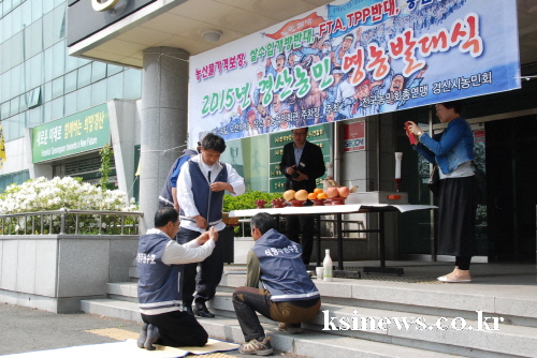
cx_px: 268
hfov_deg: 46.4
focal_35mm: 42
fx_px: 627
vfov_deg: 31.9
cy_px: 179
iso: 1000
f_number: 11
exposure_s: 1/500
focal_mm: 28
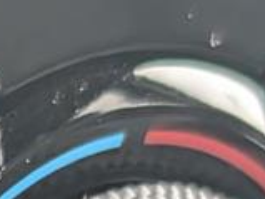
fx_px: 2417
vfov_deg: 4.6
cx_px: -183
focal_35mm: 316
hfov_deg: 6.2
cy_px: 507
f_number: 1.68
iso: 387
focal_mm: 6.9
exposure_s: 1/87.7
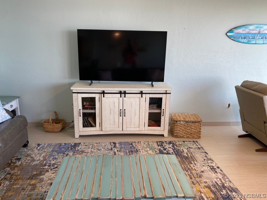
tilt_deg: -15.8
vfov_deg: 53.1
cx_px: 134
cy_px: 100
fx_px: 201
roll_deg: -0.6
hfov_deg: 67.3
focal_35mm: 26
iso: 64
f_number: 1.8
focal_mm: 4.25
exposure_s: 1/60
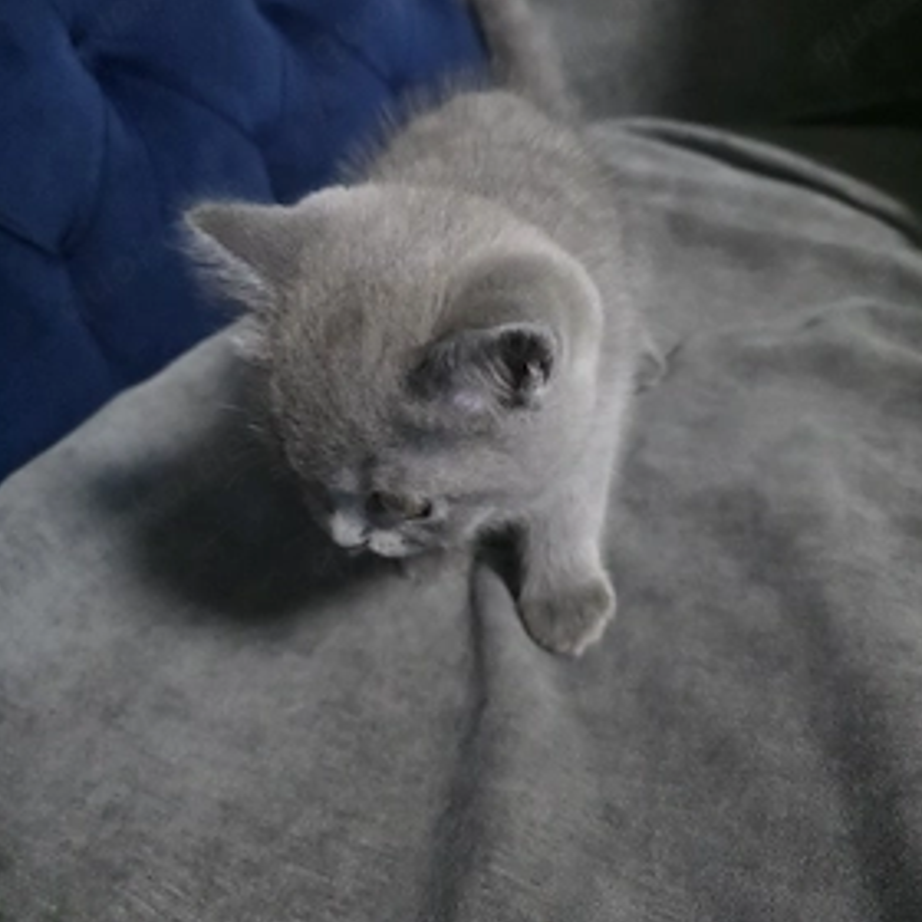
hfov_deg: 55.6
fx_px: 874
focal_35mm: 29
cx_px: 474
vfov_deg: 54.1
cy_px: 283
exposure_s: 1/50.3
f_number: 1.7
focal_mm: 6.3
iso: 2000
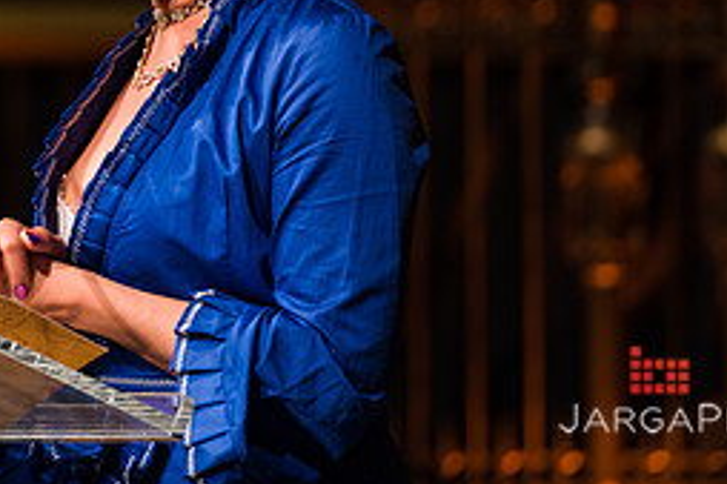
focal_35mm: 456
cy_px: -57
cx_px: 3
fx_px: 9202
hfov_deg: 4.5
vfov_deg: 3.0
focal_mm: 200
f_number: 3.2
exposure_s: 1/320
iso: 1600
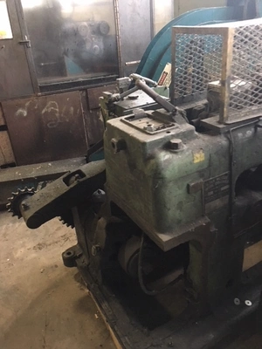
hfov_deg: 48.2
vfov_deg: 61.7
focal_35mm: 29
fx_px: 293
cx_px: 131
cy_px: 174
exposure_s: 1/4
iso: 100
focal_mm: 4.15
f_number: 2.2
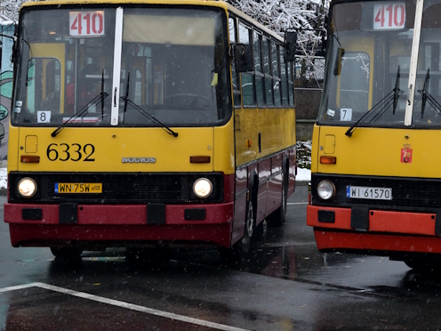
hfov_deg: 18.0
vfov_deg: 13.5
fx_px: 1378
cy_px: -9
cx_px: 357
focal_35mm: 108
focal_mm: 31
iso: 400
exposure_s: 1/250
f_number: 8
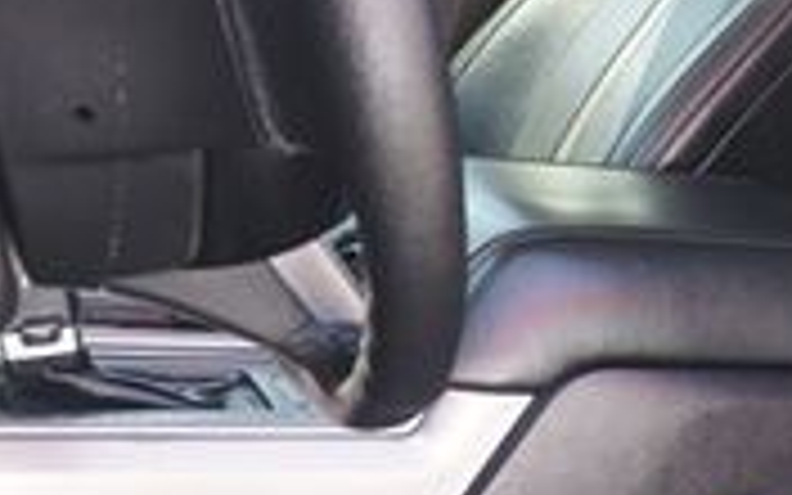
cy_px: 207
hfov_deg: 22.4
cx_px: 783
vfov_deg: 14.7
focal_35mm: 89
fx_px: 1921
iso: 160
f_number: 4
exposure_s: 1/60
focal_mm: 16
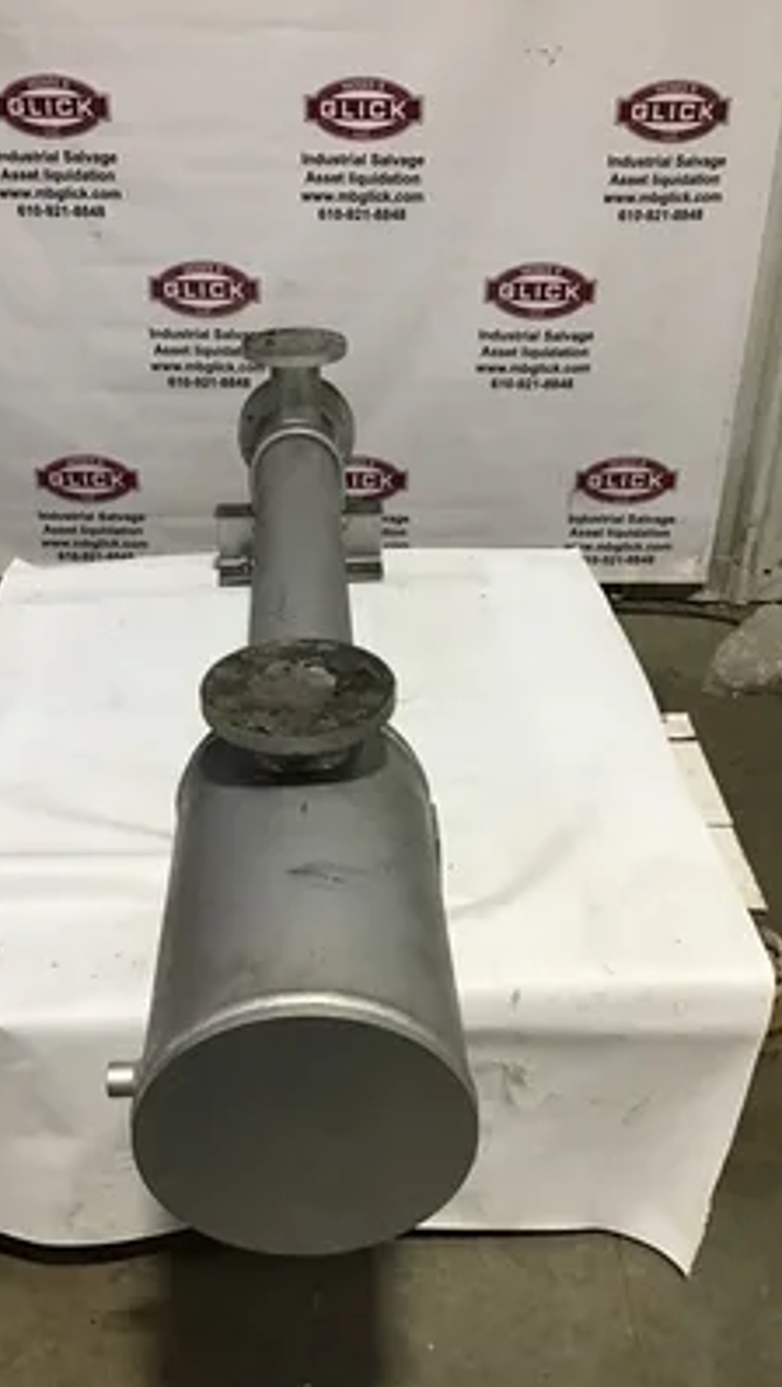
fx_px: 1250
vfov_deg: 58.0
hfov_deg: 34.7
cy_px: 695
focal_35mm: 34
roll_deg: -1.4
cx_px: 332
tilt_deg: -30.0
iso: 100
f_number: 2.4
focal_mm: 3.3
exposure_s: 1/30
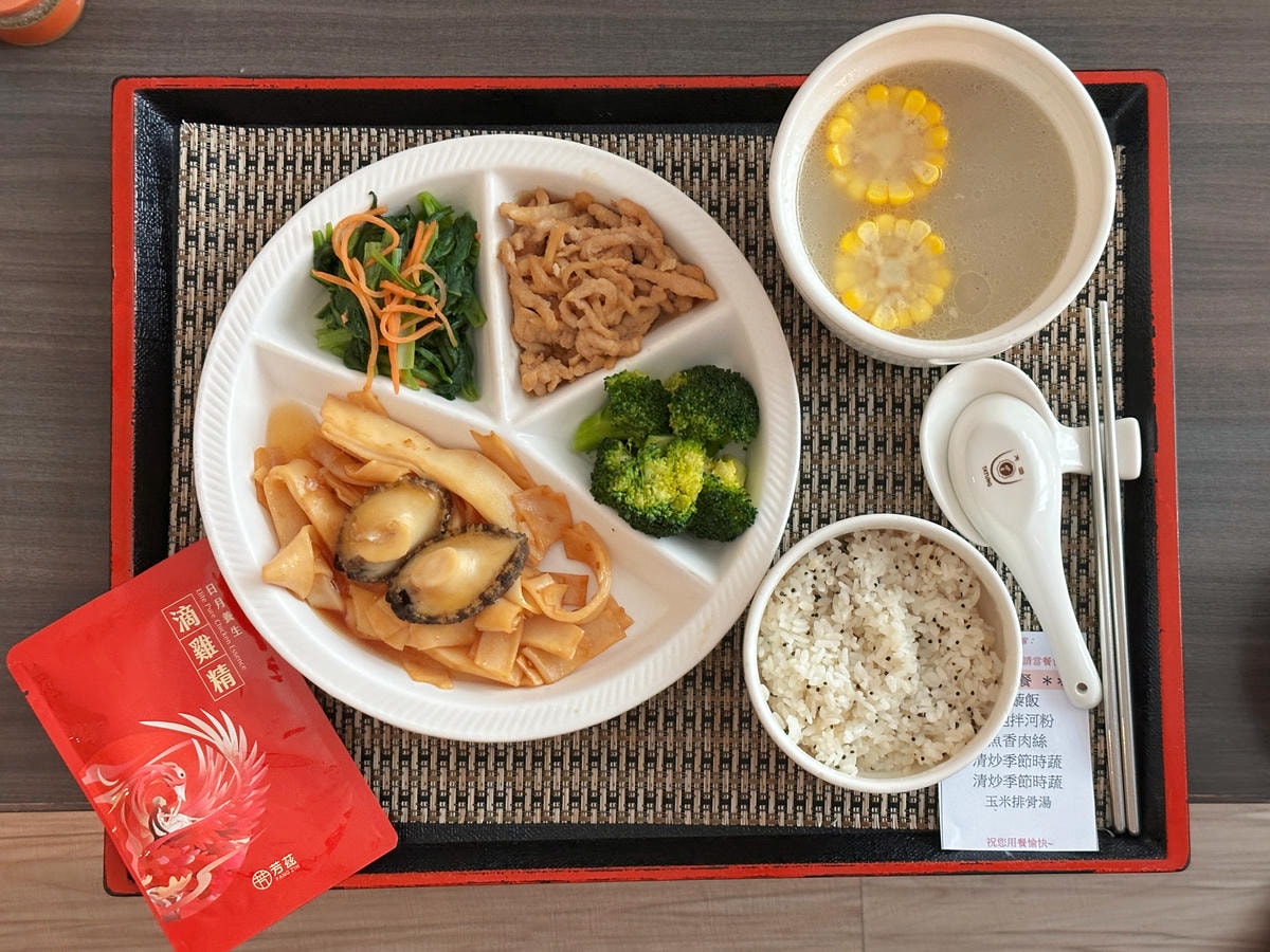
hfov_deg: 39.7
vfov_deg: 30.3
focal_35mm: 48
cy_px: 476
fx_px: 1761
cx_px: 635
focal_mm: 6.86
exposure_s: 1/60
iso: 250
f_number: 1.78
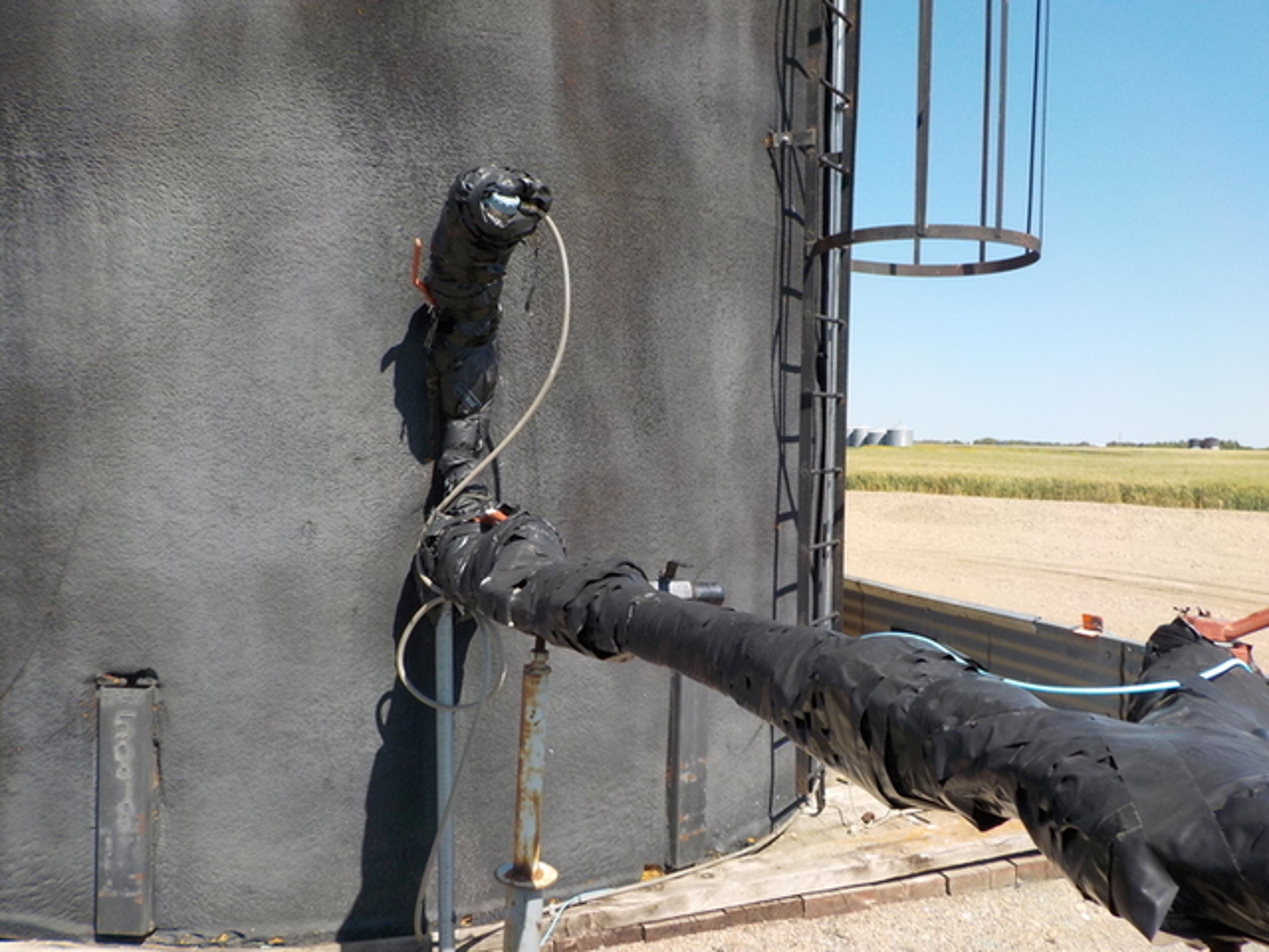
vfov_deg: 46.8
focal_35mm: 30
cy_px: 476
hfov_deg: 60.0
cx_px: 634
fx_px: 1100
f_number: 3.3
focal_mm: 4.1
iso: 125
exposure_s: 1/800
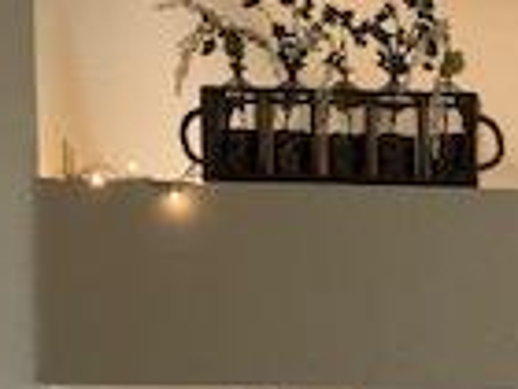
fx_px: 1915
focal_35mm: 128
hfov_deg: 14.1
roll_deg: -0.3
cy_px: 648
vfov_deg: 11.0
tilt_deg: -4.1
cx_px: 840
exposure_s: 1/24
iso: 40
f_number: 1.8
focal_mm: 4
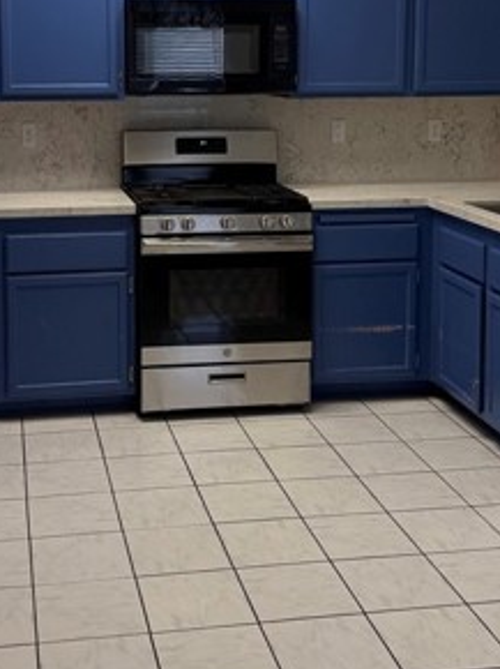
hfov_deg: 27.3
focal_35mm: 53
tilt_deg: -5.9
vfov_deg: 35.5
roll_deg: +0.3
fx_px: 1022
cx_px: 171
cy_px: 178
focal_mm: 6.76
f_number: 1.78
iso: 200
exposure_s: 1/194
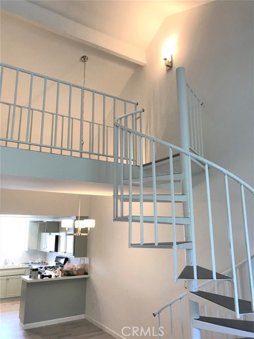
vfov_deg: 63.4
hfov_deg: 49.7
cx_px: 127
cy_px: 170
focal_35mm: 28
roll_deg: +0.5
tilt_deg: +13.3
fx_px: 274
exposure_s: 1/30
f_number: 1.8
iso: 40
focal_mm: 3.99
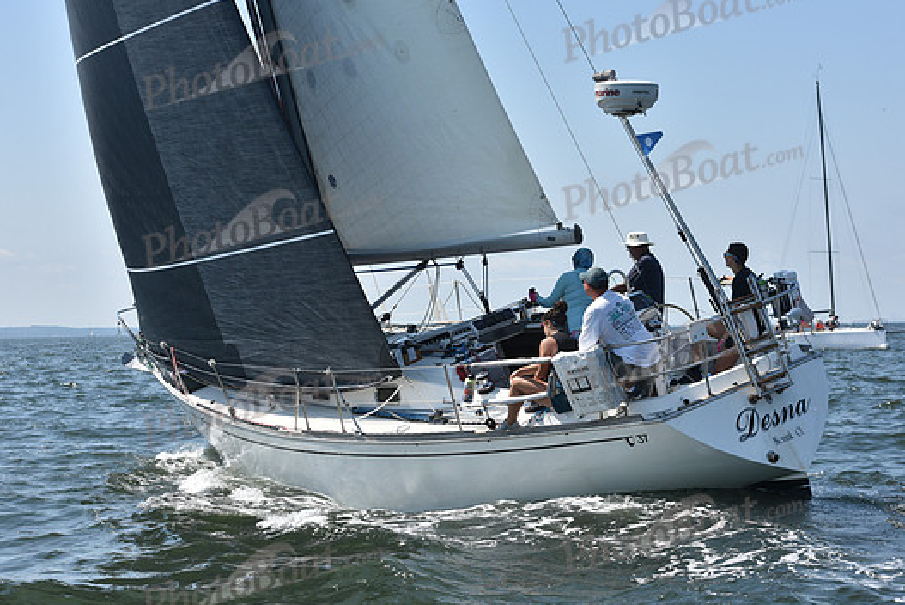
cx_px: 474
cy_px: 290
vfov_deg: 17.7
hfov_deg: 26.3
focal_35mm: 77
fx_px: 1937
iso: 320
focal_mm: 70
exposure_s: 1/1250
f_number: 7.1
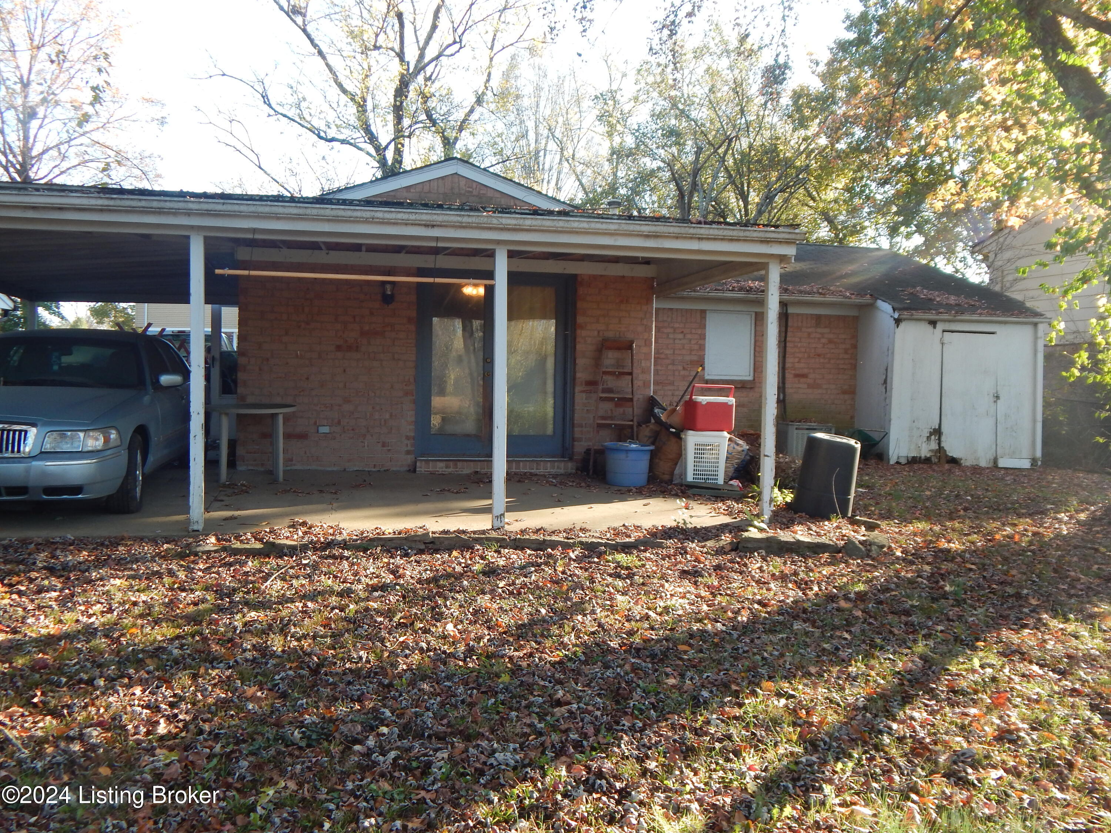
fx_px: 995
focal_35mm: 31
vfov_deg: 45.4
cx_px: 556
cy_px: 416
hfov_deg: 58.4
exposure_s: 1/160
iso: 125
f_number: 3.2
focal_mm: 5.6
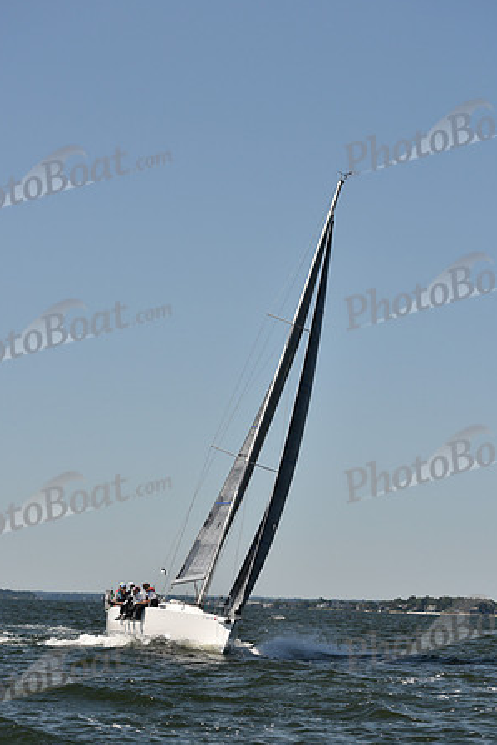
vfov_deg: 17.2
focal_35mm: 119
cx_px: 258
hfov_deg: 11.5
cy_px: 397
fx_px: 2462
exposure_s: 1/1600
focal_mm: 92
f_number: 4
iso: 250
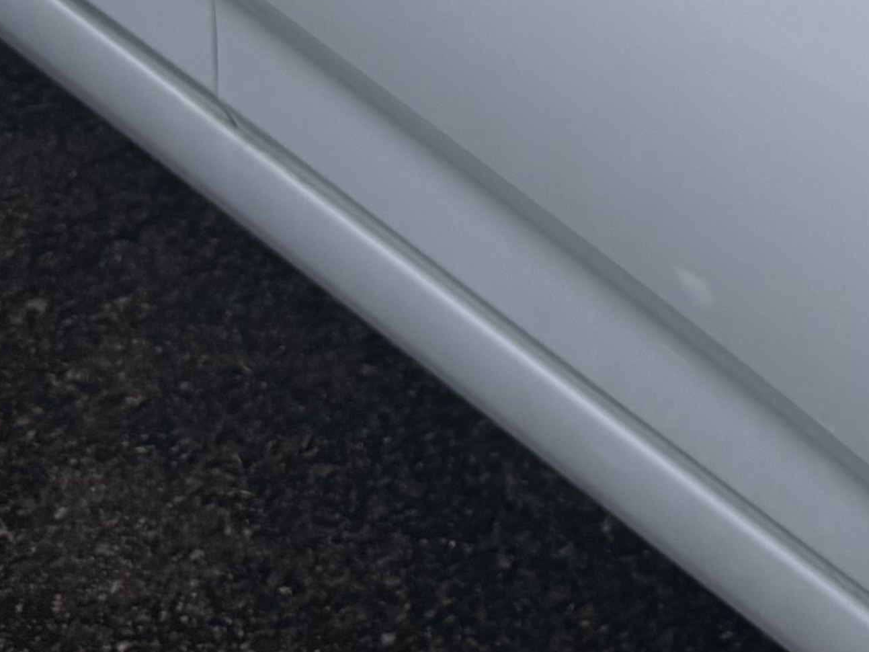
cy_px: -679
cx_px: 1050
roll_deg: +4.1
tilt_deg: -19.0
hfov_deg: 17.6
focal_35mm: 106
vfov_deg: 12.3
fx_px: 2661
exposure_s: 1/124
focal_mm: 6.76
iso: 50
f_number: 1.78
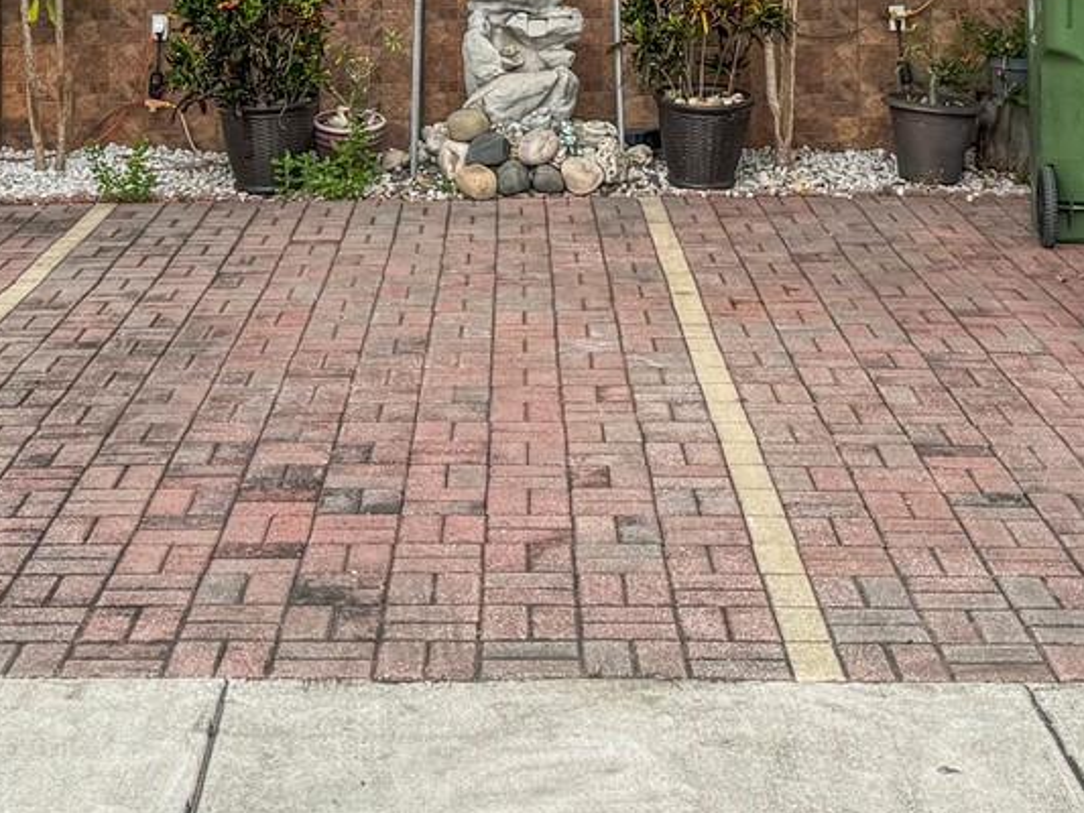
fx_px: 2255
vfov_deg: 19.0
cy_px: -234
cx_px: 506
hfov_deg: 27.0
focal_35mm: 72
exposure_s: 1/320
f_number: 1.8
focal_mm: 6.76
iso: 80
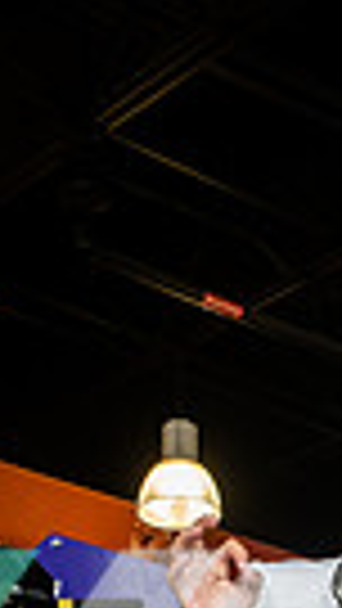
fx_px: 2143
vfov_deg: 14.6
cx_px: 441
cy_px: 1009
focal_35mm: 133
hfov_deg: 9.0
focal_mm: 38
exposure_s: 1/250
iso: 800
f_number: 7.1
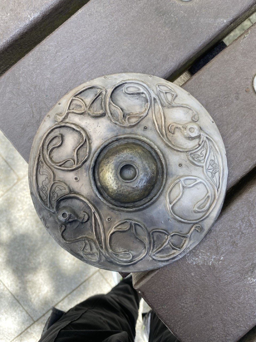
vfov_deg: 67.3
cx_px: 128
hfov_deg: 53.1
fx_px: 256
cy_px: 171
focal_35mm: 26
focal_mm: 4.25
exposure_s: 1/305
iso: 32
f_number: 1.8
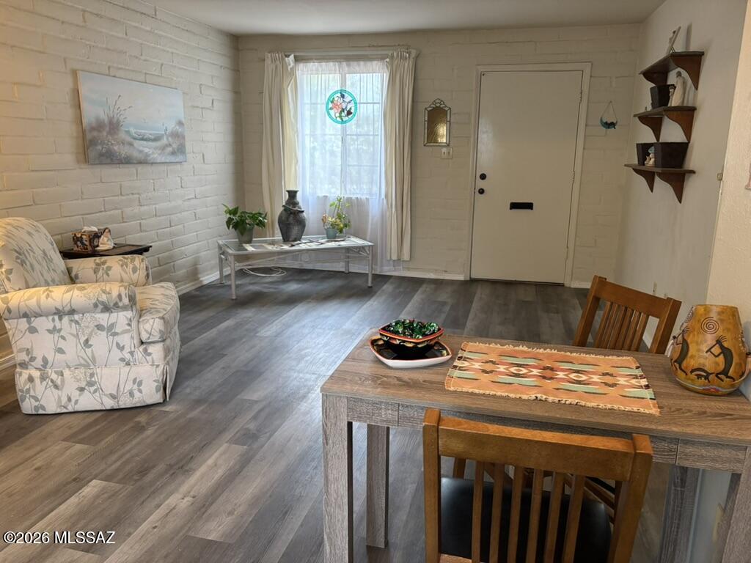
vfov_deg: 53.1
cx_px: 376
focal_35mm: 26
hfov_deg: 67.3
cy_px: 282
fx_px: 564
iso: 160
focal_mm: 5.96
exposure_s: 1/60
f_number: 1.6
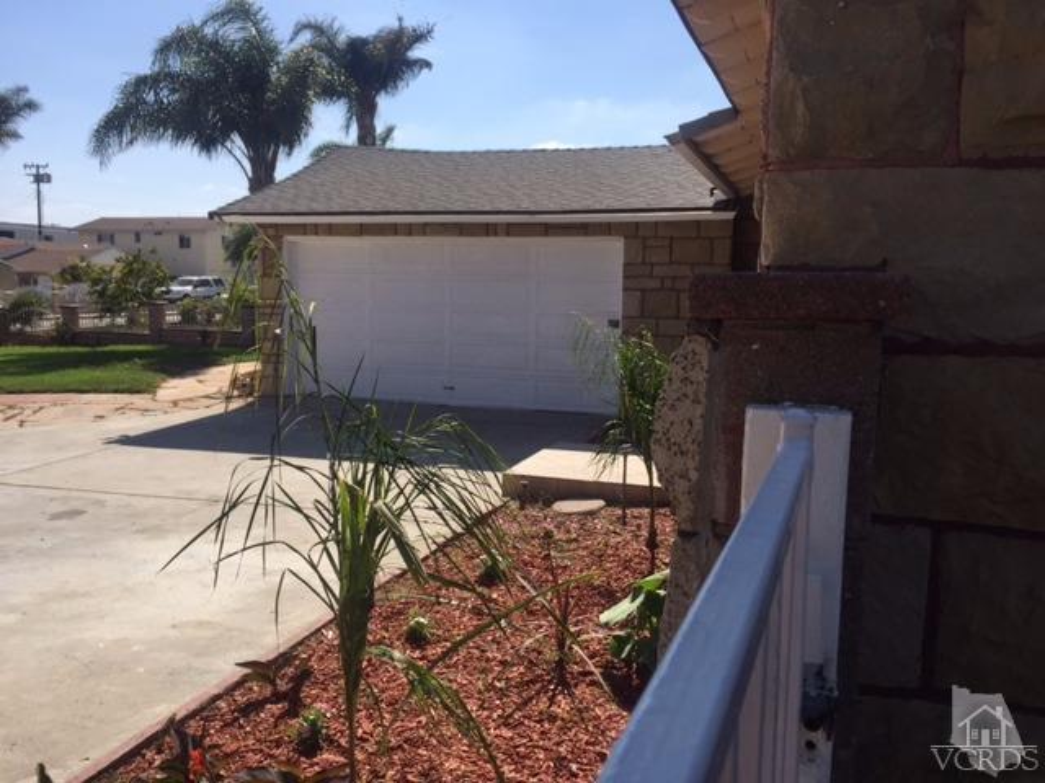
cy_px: 392
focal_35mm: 29
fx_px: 875
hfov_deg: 61.7
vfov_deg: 48.2
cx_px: 522
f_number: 2.2
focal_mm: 4.15
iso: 32
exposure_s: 1/2639
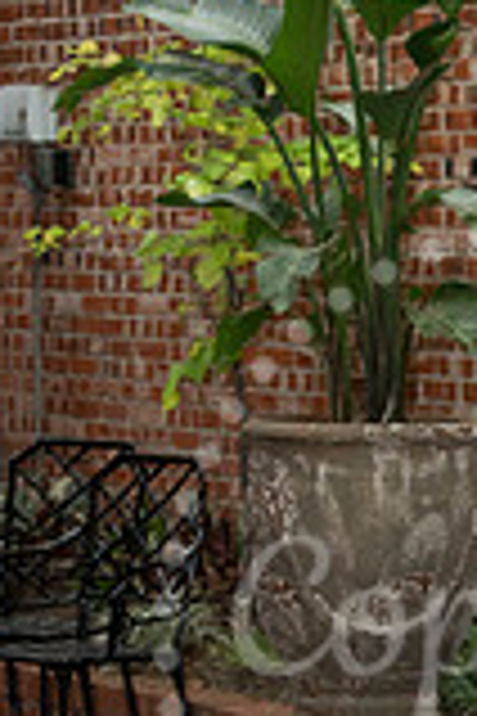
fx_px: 3935
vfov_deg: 10.3
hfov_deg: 6.9
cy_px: 630
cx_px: 576
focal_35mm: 198
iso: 1600
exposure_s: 1/200
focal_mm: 70
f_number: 7.1
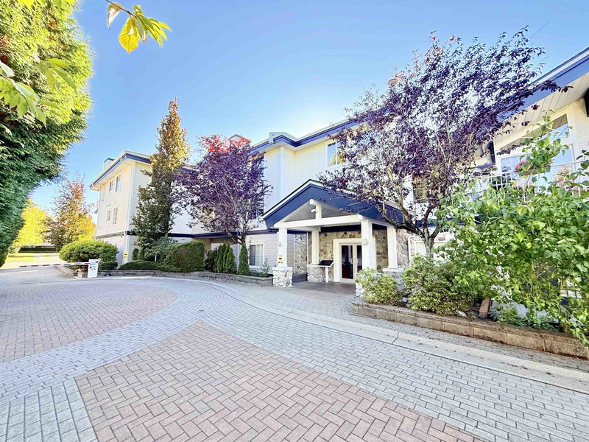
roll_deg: -0.7
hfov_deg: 102.1
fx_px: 238
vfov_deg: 85.7
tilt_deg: +8.4
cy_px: 221
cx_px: 294
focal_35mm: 14
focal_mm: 2.22
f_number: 2.2
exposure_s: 1/239
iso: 50
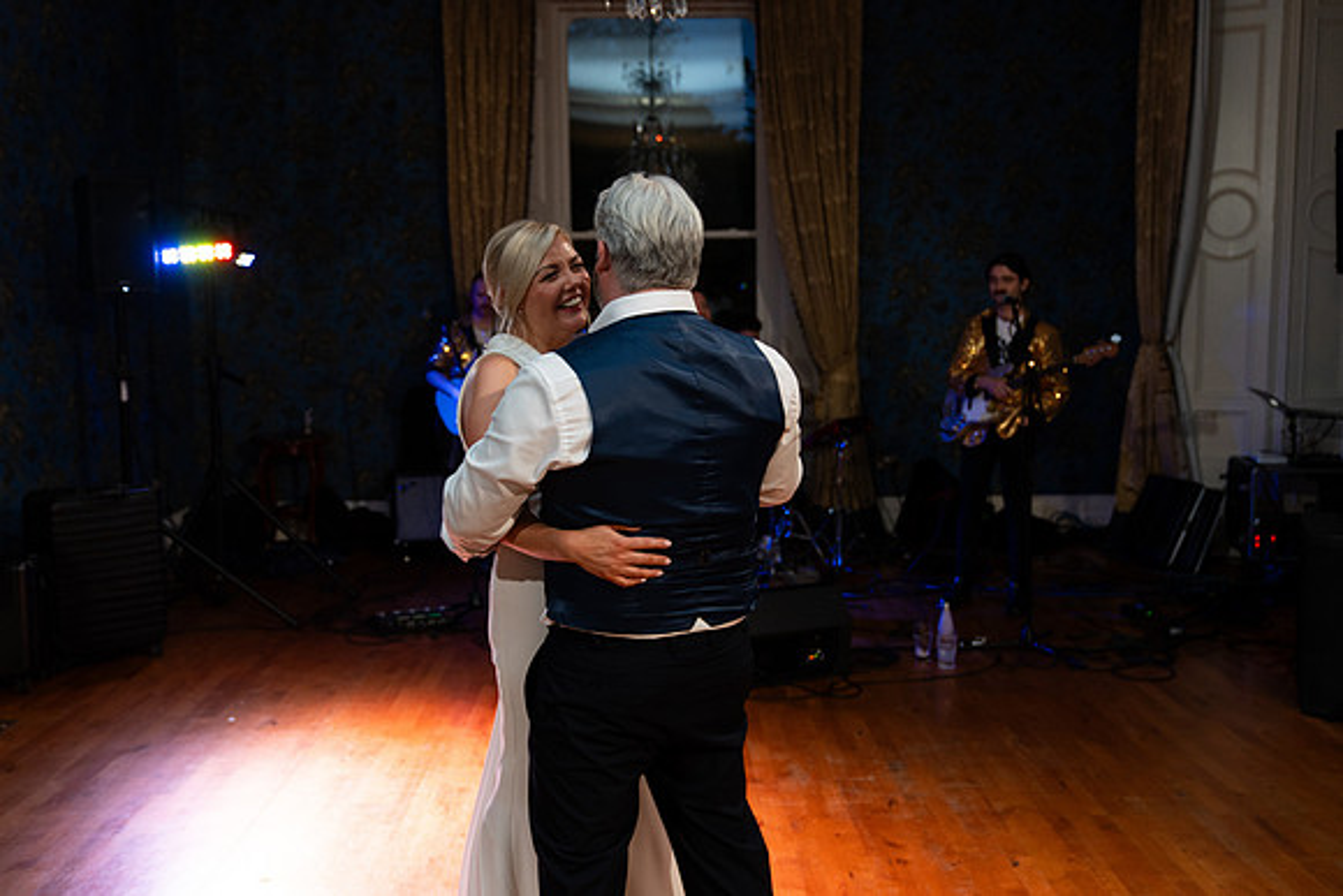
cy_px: 448
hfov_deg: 55.8
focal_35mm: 34
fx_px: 1269
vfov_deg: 38.9
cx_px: 672
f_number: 2.8
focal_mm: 34
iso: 1250
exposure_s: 1/160
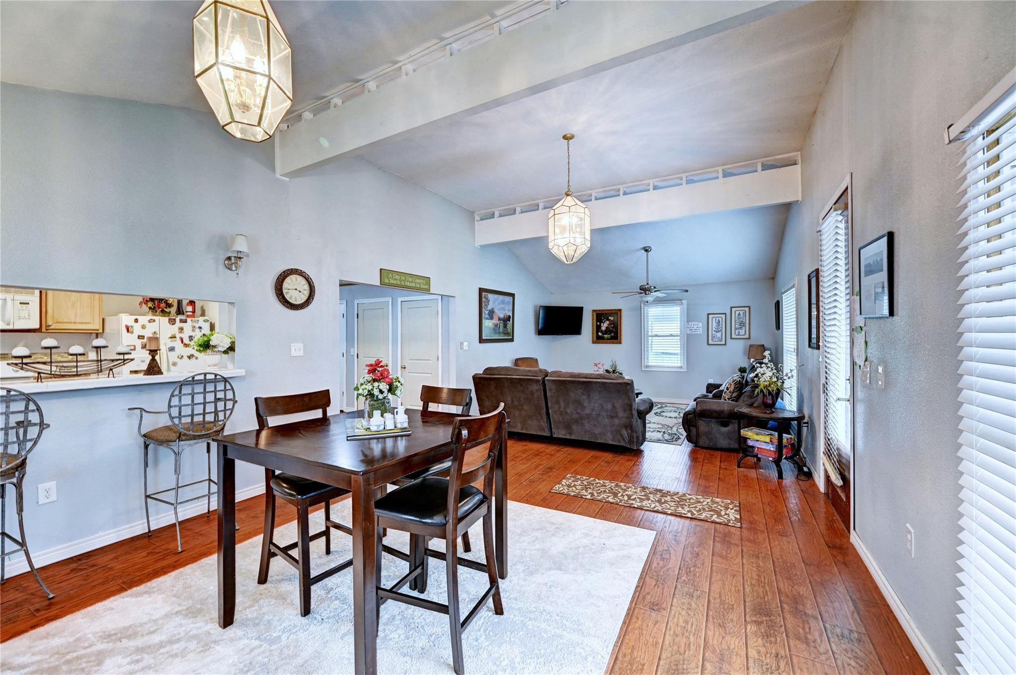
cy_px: 338
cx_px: 508
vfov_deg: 81.1
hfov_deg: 104.3
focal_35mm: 14
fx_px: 395
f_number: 8
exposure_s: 1/4
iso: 400
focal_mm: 14
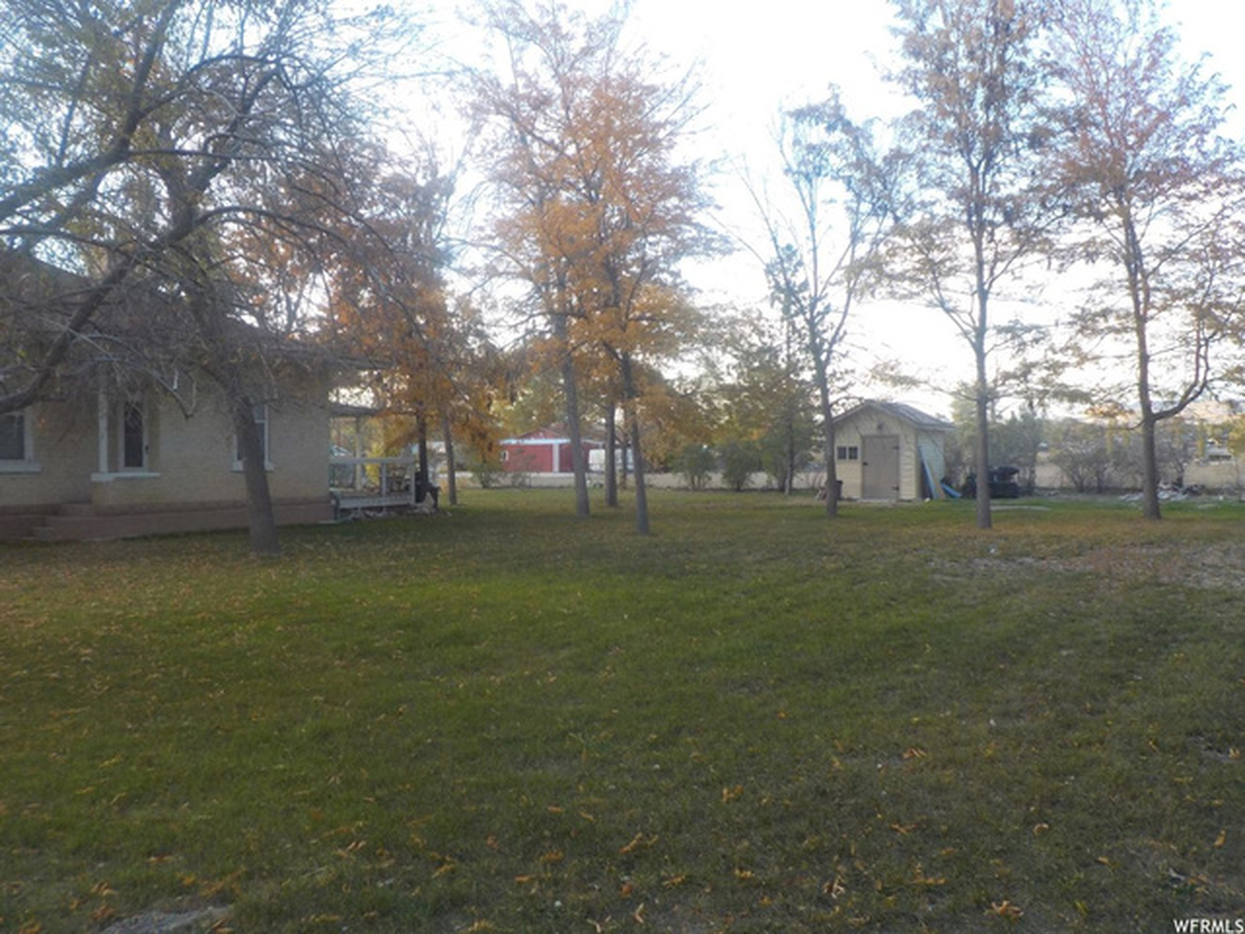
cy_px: 467
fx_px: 1079
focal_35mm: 30
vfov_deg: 46.8
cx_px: 622
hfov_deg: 60.0
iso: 125
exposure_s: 1/80
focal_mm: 4.1
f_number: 3.3
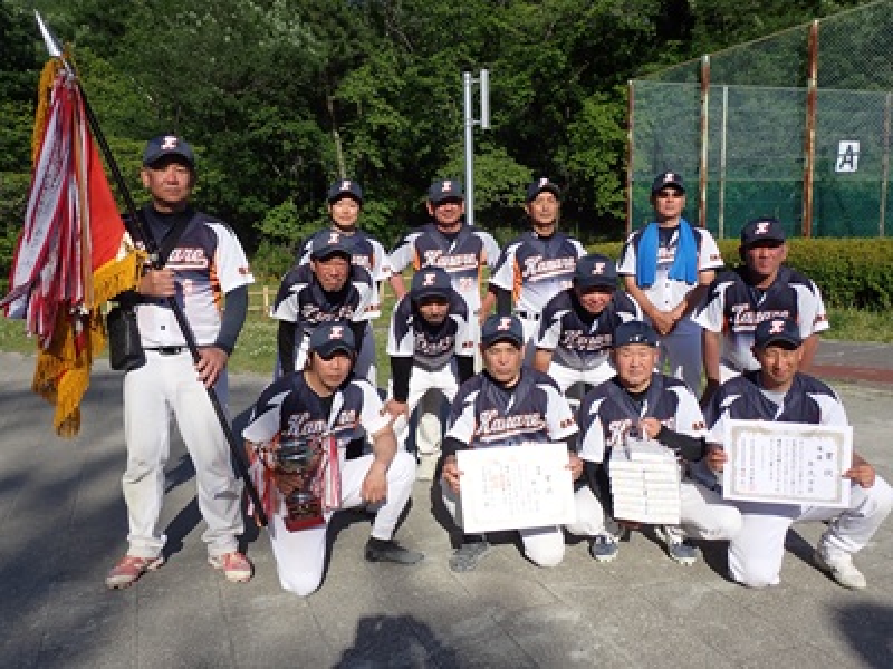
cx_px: 446
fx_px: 774
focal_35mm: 30
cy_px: 334
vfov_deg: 46.8
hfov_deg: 60.0
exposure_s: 1/200
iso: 100
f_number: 9
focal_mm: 5.4
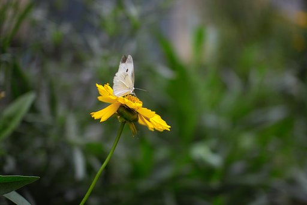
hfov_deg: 38.9
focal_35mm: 51
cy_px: 102
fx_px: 435
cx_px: 154
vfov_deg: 26.5
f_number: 2
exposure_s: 1/250
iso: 100
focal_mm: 30
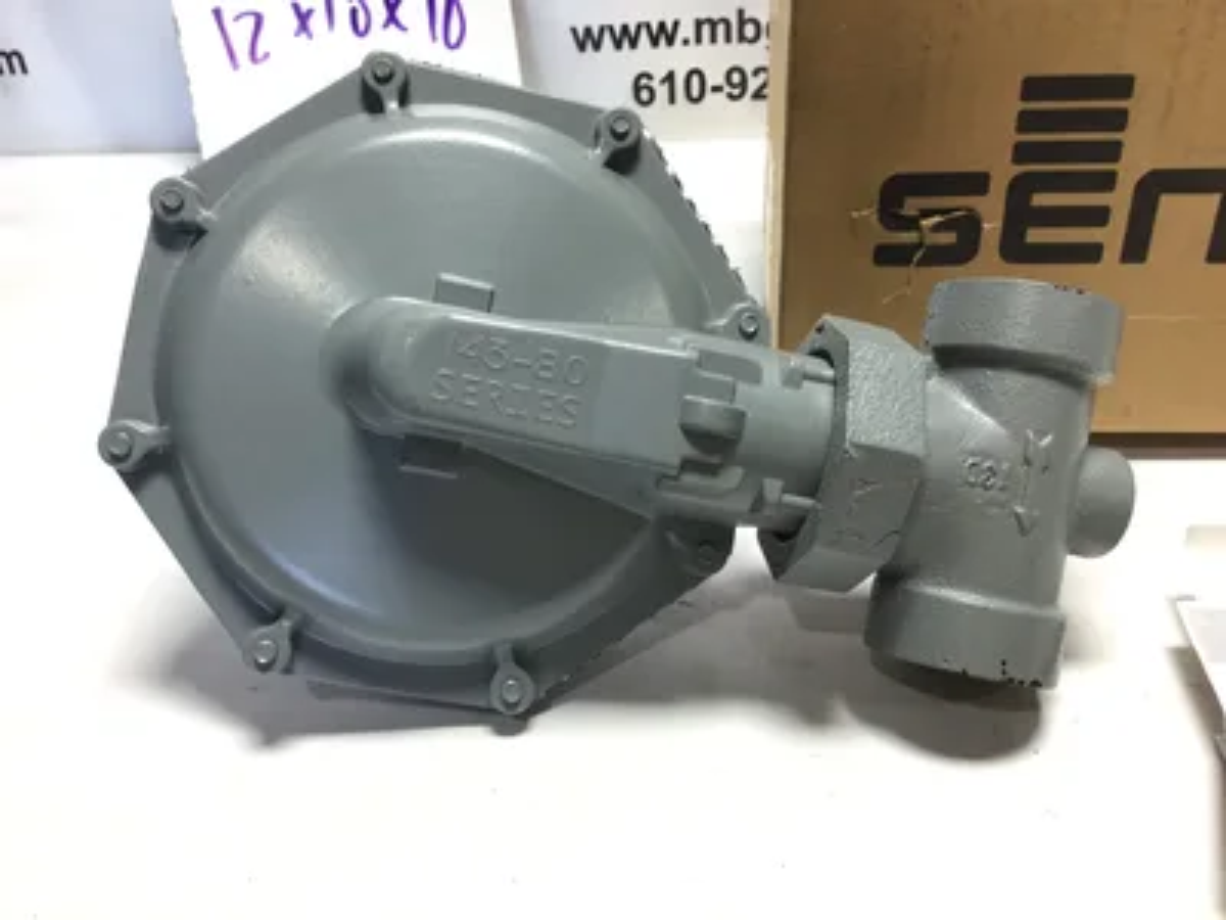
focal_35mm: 31
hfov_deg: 58.4
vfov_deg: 45.4
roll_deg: +5.4
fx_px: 1098
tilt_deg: -33.2
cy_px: 460
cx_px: 613
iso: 25
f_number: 2.4
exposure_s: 1/60
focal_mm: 3.3
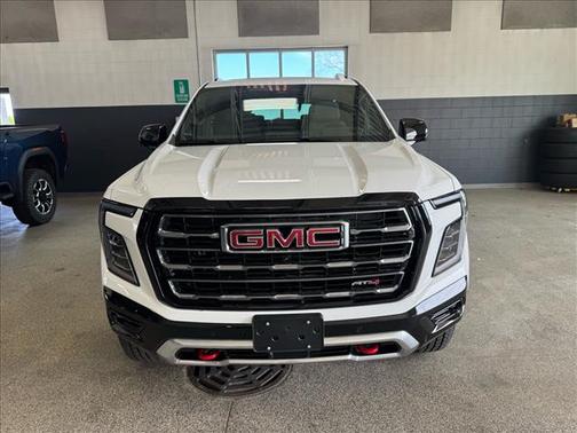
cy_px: 216
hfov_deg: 71.6
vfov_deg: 56.8
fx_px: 400
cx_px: 288
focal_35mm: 24
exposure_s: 1/174
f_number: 1.78
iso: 64
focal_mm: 6.76
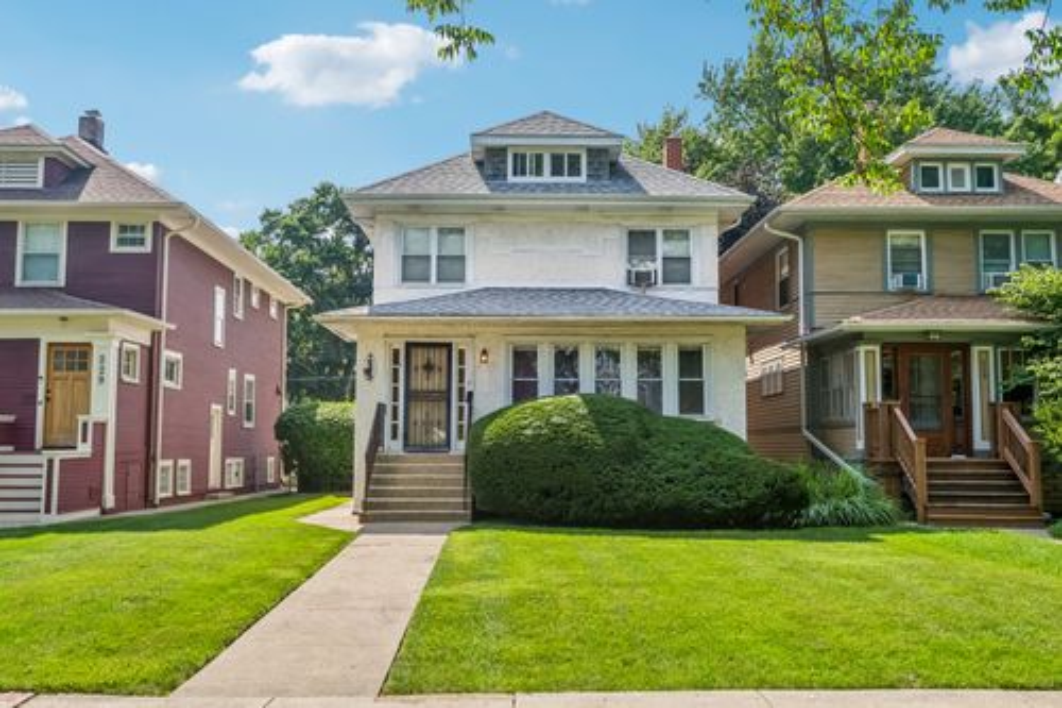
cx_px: 531
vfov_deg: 41.1
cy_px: 354
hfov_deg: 58.7
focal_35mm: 32
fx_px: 944
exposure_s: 1/250
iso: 200
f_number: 11
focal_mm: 32
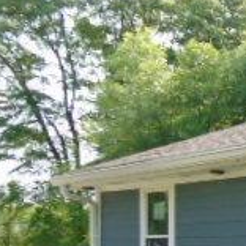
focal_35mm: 94
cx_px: 472
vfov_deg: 18.1
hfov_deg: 15.3
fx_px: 756
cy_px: 235
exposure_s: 1/250
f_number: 3.2
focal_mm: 4.6
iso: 100
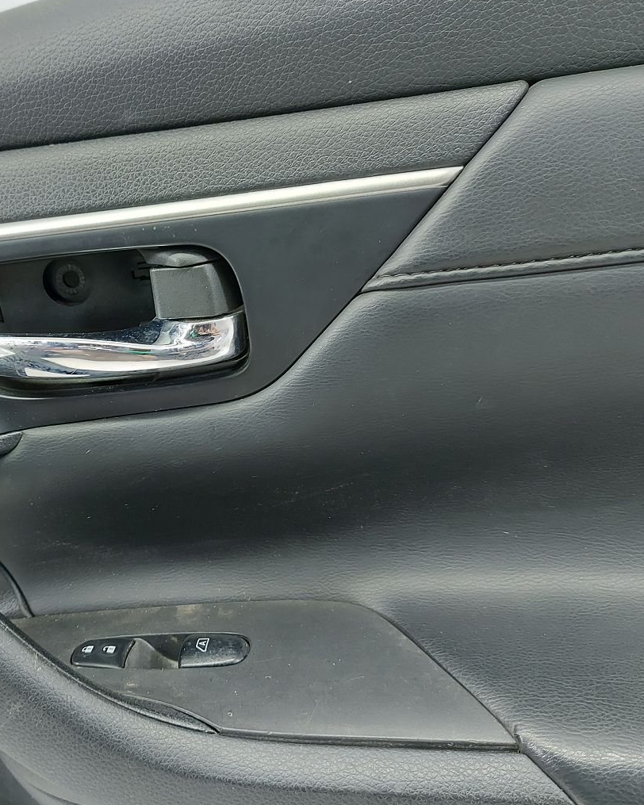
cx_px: 140
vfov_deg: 55.7
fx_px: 762
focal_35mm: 32
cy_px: 405
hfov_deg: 43.9
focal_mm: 5.23
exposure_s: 1/50
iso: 250
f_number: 1.8
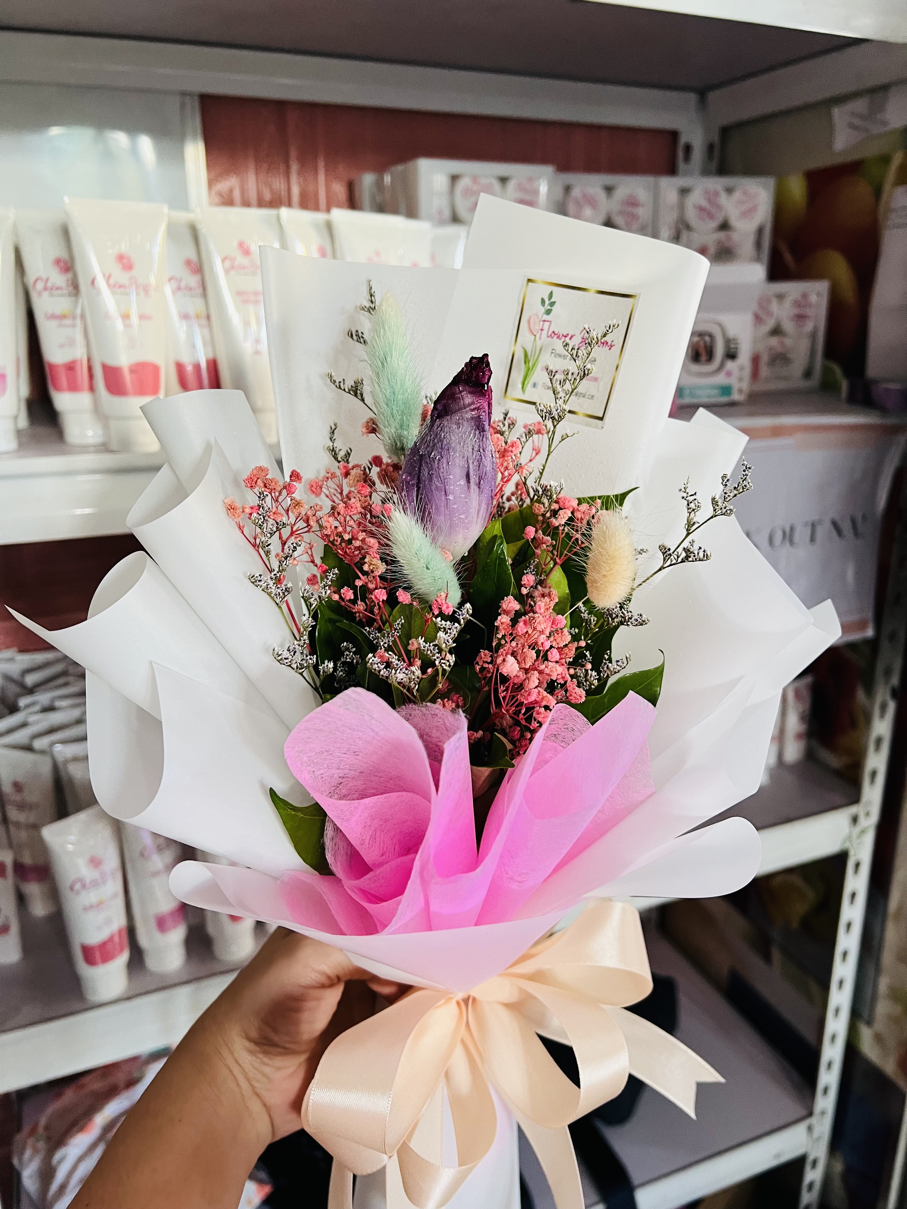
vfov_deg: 67.3
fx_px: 908
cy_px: 604
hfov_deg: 53.1
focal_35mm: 26
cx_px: 454
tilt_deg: -16.1
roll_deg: +0.8
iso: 160
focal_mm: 5.7
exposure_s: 1/60
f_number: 1.5
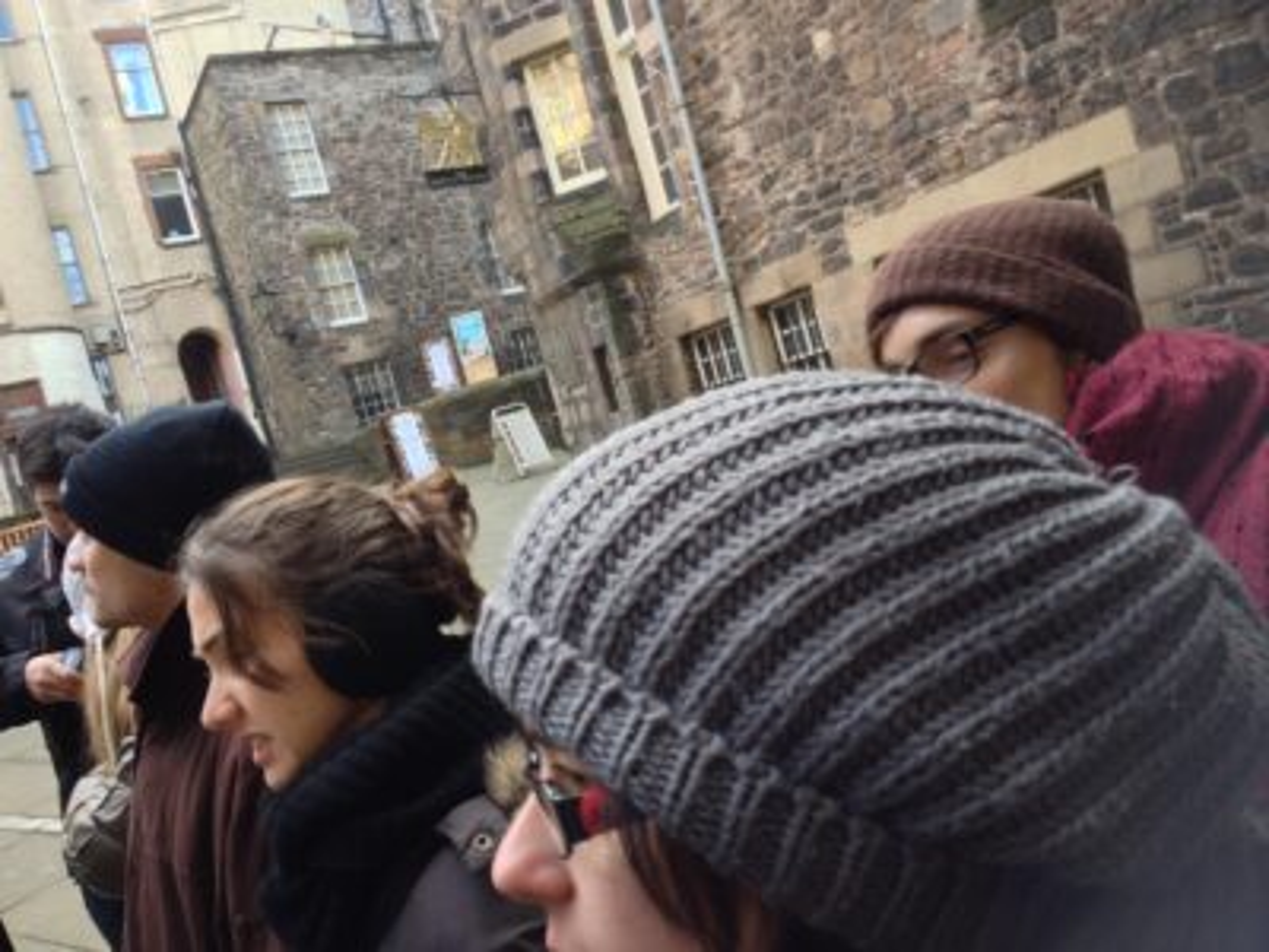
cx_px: 634
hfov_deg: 52.6
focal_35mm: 35
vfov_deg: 40.7
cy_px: 476
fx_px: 1283
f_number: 2.4
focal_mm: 4.28
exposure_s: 1/60
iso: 50
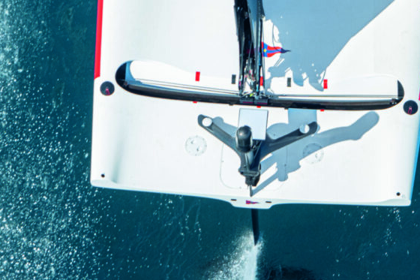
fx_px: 19500
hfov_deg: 1.2
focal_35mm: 1672
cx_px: 78
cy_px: -66
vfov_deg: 0.8
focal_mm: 600
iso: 560
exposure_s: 1/2000
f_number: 6.3
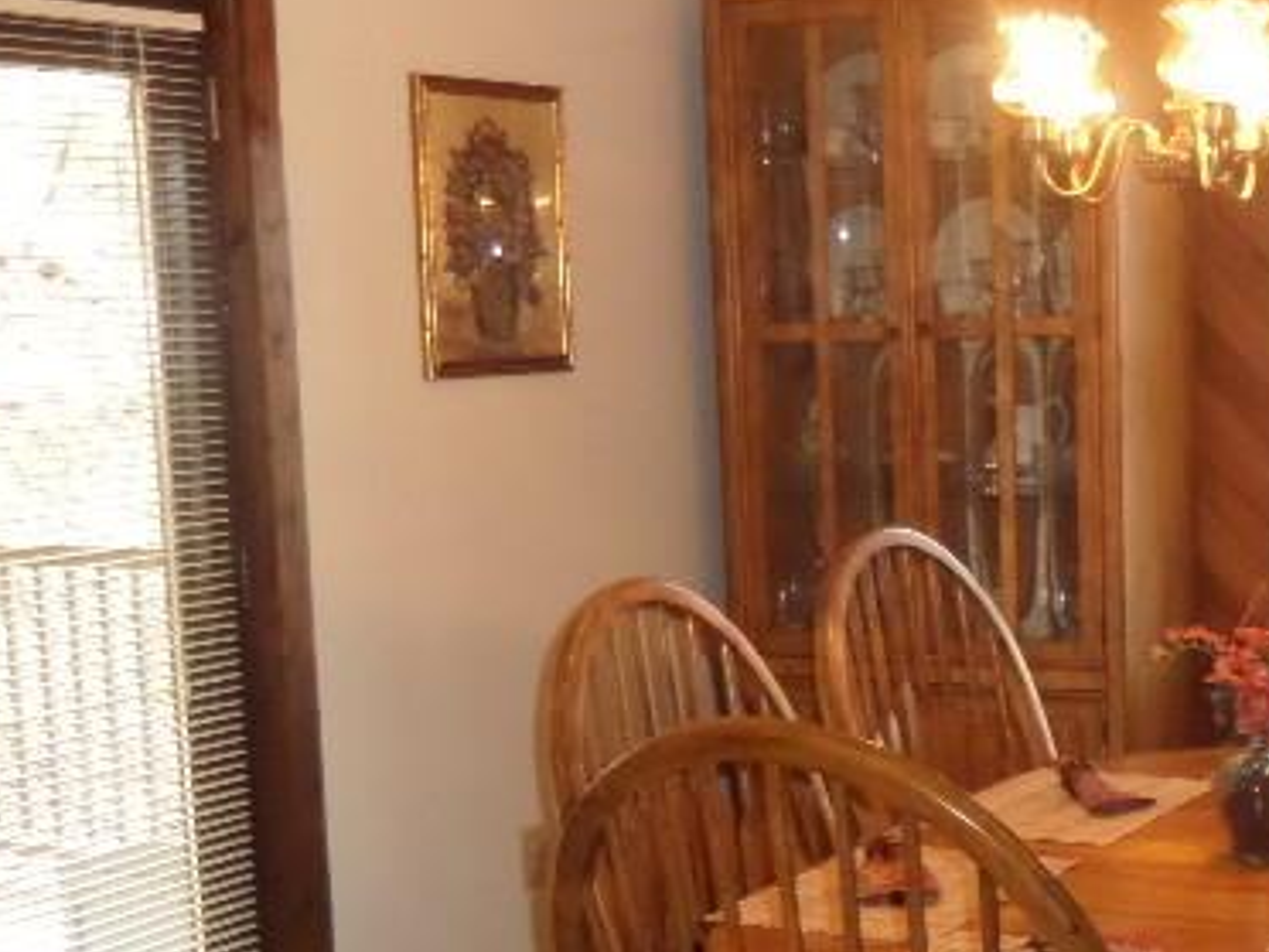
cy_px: 682
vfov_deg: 22.1
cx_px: 829
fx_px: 2420
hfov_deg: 29.2
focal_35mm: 66
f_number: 3.1
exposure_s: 1/20
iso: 320
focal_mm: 4.3
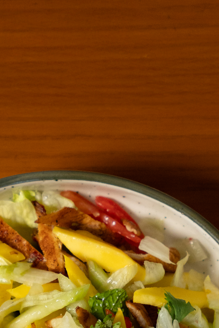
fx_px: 1501
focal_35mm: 164
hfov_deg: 8.3
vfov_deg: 12.2
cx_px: 60
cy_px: 399
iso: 1000
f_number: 2.8
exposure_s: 1/400
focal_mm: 37
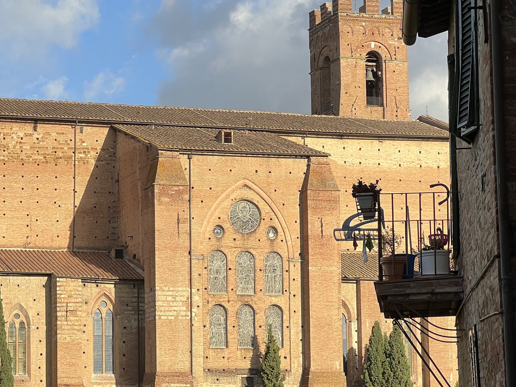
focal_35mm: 124
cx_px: 178
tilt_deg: +7.7
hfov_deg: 15.9
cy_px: 241
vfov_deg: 11.9
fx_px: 1848
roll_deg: +0.7
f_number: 2.8
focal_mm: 9
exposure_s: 1/809
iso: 32
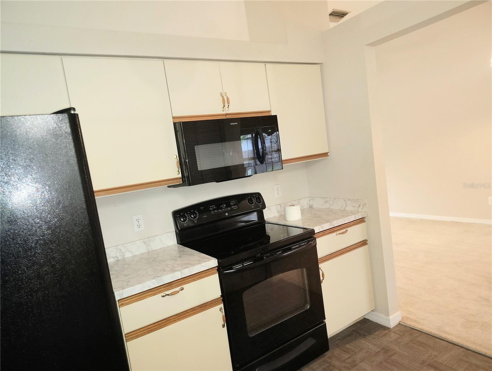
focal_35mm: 24
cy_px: 186
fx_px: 342
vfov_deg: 56.9
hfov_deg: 71.5
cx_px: 246
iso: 1856
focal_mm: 5.56
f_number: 1.8
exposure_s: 1/40
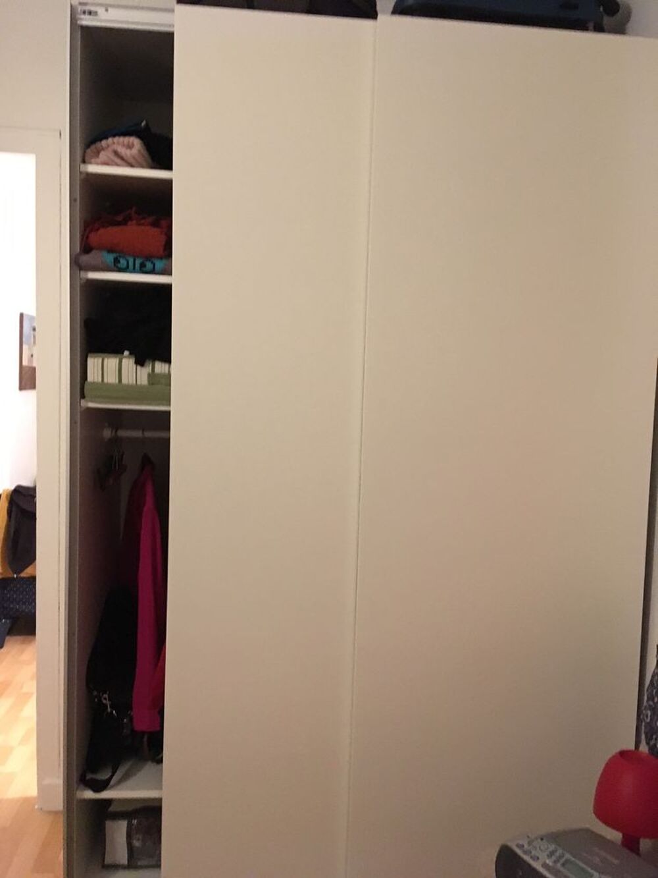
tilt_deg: -4.1
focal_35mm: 29
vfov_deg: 61.7
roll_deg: -2.0
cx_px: 329
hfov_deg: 48.2
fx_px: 735
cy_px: 439
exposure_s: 1/17
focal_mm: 4.15
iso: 500
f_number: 2.2
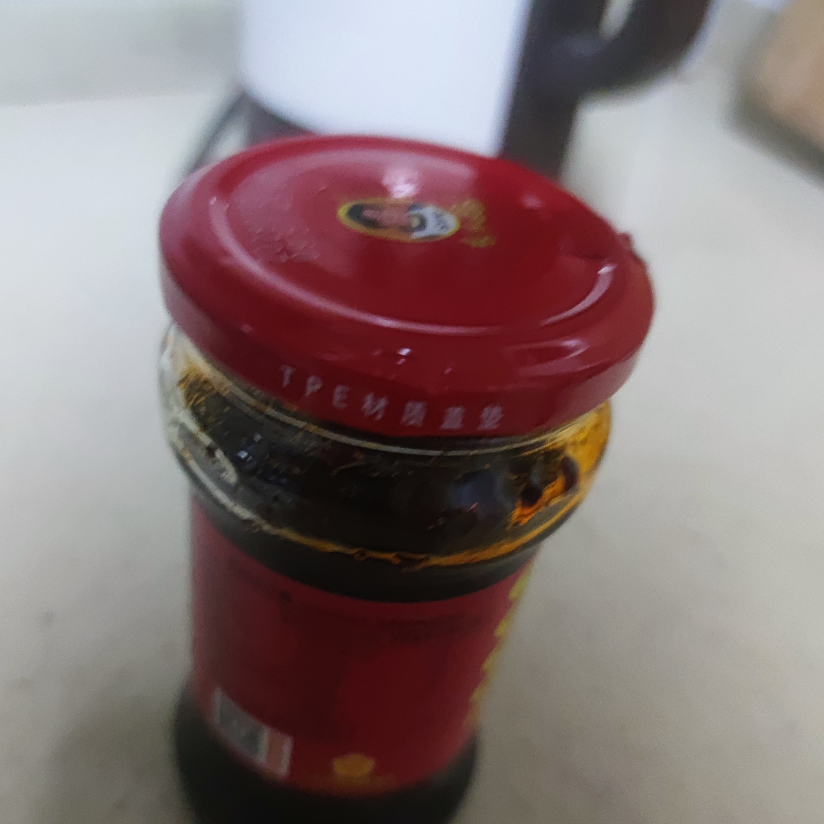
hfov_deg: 55.6
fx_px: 781
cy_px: 501
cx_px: 405
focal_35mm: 29
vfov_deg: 55.2
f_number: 1.69
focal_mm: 6.72
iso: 1296
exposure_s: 1/50
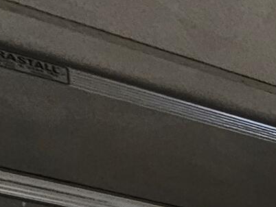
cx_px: 876
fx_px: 774
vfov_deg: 10.3
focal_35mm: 97
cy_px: 647
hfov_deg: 10.8
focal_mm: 2.2
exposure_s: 1/60
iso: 100
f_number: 2.2
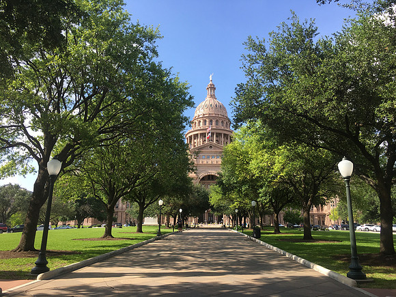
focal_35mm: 29
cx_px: 198
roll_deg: -0.7
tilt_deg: +16.5
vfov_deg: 48.2
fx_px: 332
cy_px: 148
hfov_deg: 61.7
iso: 25
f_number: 2.2
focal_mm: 4.15
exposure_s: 1/651
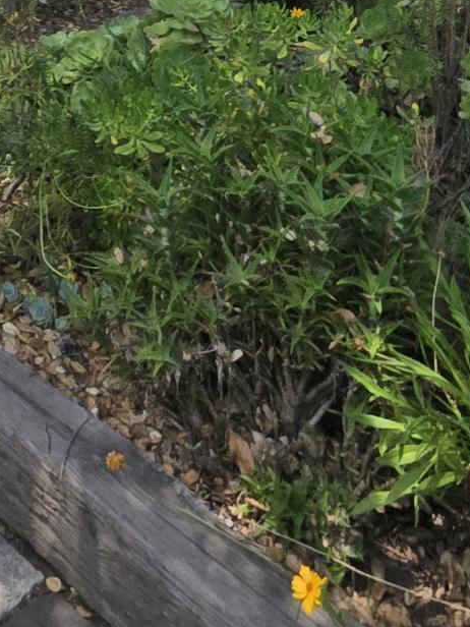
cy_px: -371
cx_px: -133
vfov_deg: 26.3
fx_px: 815
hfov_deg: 27.2
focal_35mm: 45
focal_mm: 2.2
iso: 50
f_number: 2.2
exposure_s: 1/604
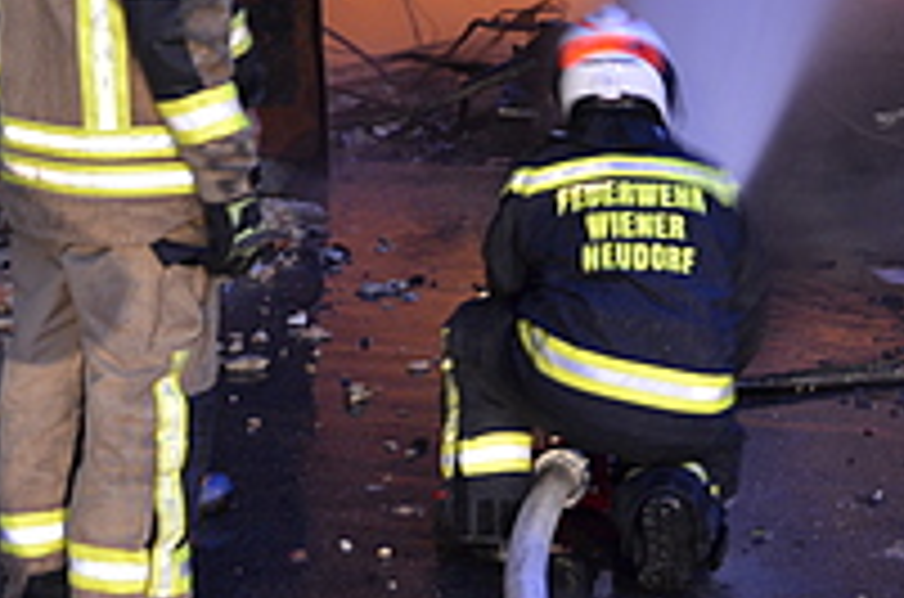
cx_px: 448
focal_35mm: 85
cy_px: 115
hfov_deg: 24.0
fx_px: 2129
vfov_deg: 15.9
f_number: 3.8
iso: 1000
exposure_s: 1/5
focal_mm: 24
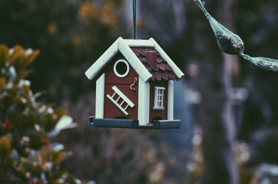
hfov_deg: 6.9
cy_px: 92
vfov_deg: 4.6
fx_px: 2314
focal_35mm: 300
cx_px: 139
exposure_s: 1/400
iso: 640
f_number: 5.6
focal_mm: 200
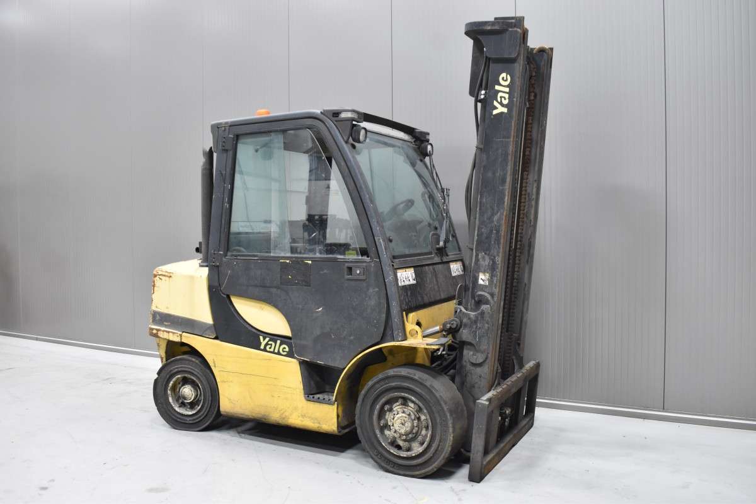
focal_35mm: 30
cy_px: 252
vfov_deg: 43.6
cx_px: 378
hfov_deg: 61.9
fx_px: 630
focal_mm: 20
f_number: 5
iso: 1600
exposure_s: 1/25
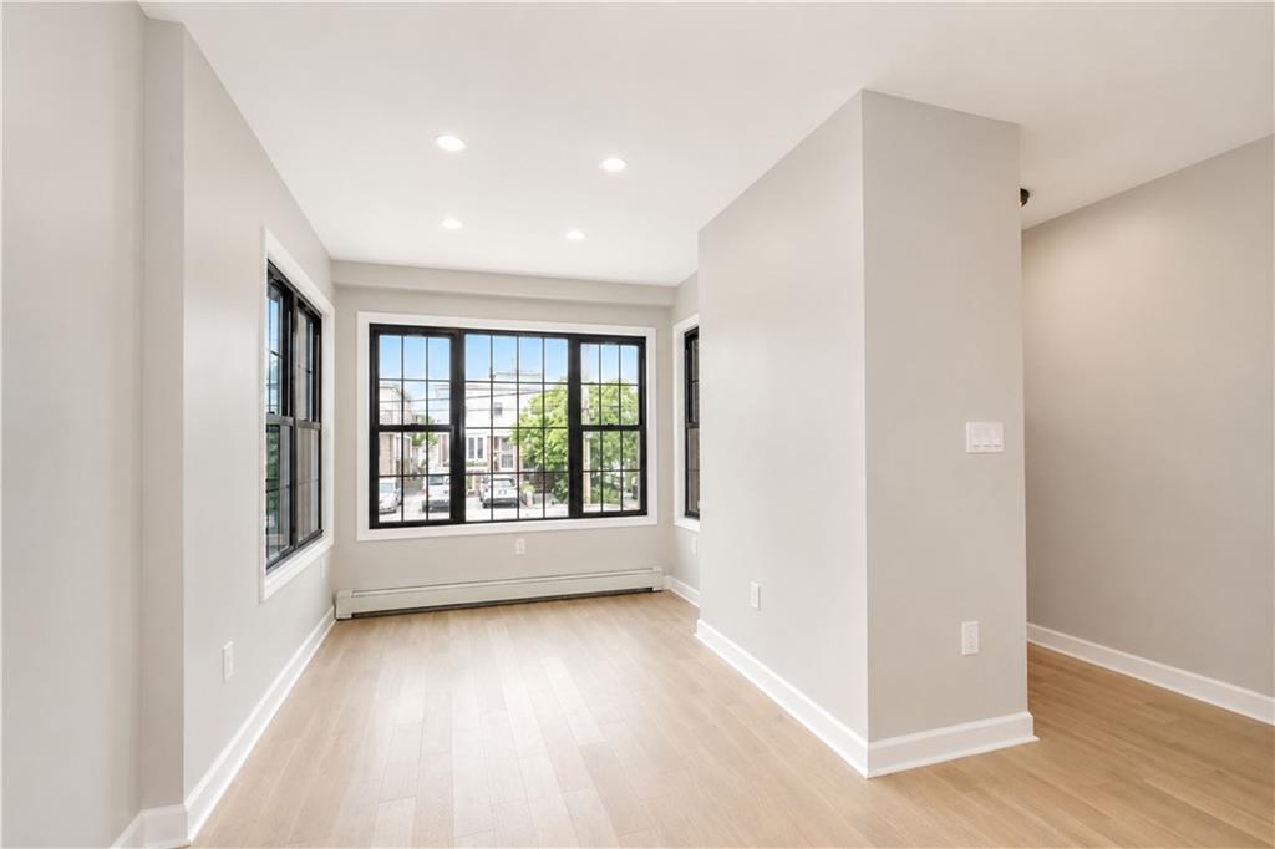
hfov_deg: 100.4
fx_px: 531
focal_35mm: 15
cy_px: 424
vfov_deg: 77.3
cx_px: 638
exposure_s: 1/100
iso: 1600
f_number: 8
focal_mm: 10
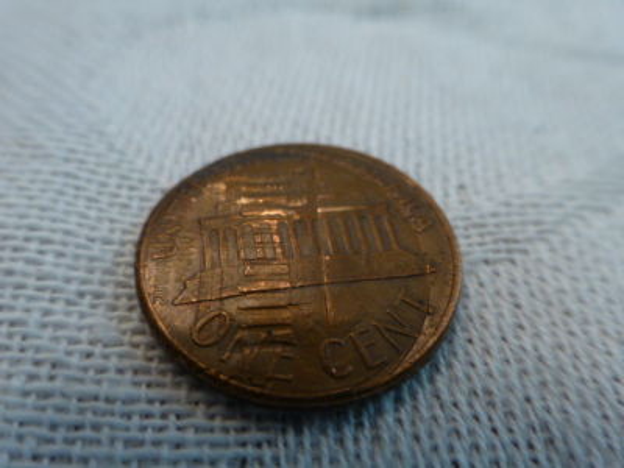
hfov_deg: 65.3
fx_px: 487
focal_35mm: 27
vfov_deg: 51.4
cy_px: 234
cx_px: 312
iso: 400
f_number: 3.4
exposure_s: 1/20
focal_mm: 4.8
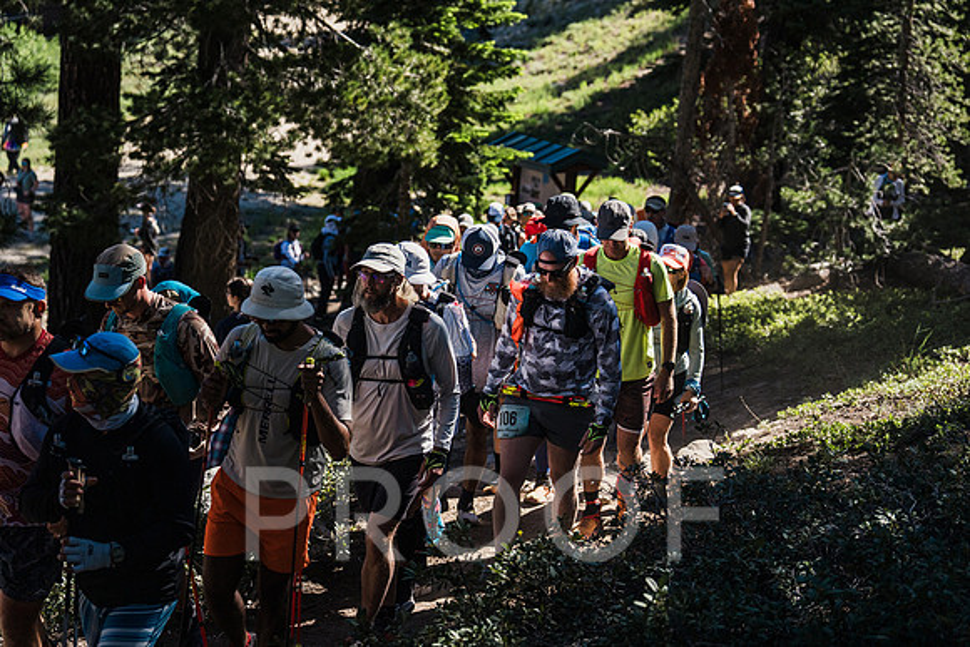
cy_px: 324
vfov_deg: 19.5
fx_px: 1886
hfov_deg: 28.8
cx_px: 485
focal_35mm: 70
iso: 320
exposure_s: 1/5000
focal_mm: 70
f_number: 3.5
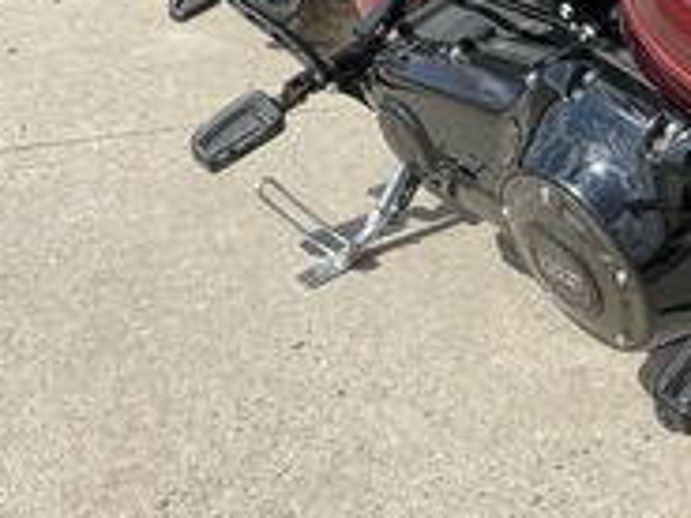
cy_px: 176
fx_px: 1258
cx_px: 635
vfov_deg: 23.2
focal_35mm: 63
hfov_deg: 29.3
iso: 25
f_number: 1.8
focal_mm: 3
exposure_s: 1/1848
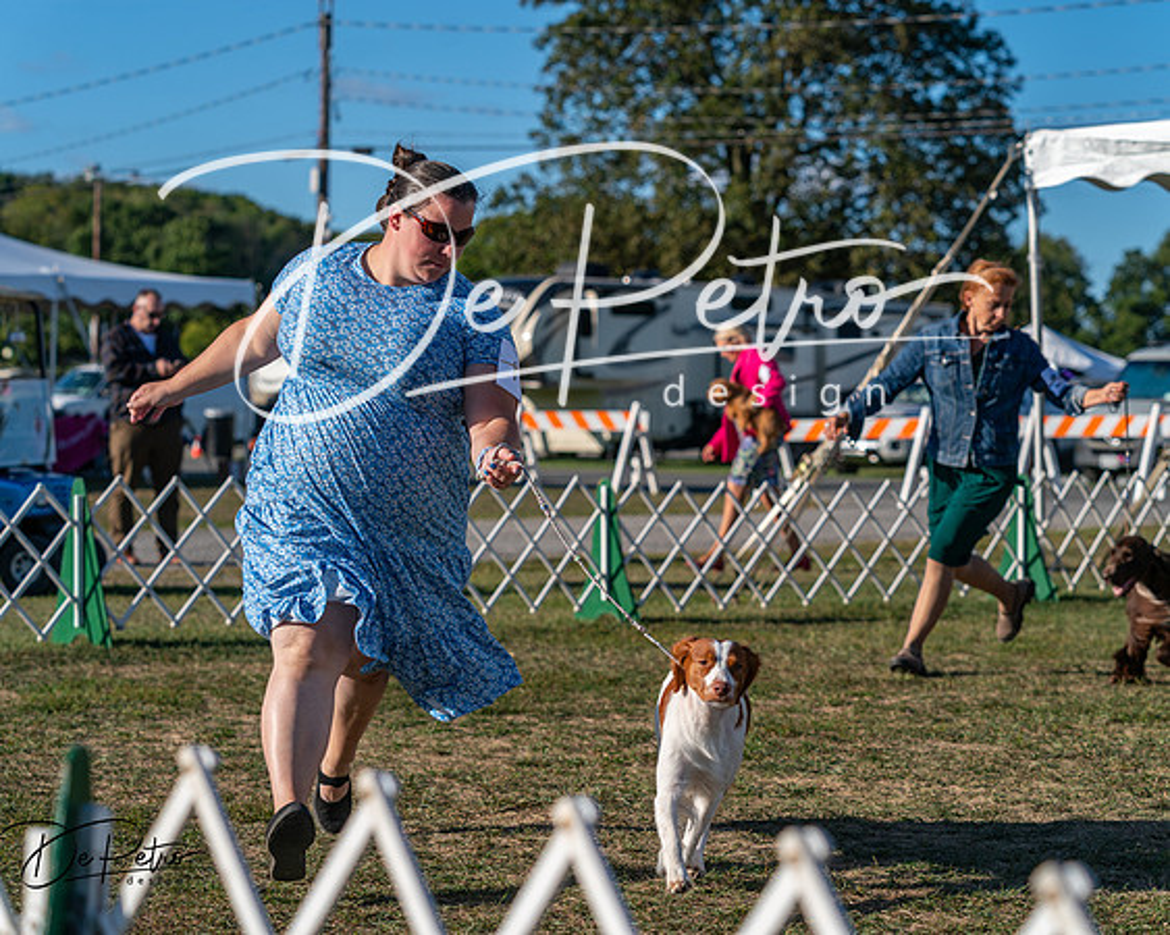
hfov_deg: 20.5
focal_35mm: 93
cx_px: 585
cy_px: 468
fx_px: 3236
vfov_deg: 16.4
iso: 100
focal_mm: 83
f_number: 4.5
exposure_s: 1/1250
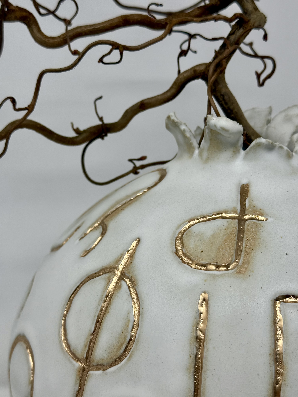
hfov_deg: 30.3
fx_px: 551
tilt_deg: -9.0
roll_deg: -0.5
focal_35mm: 48
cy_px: 198
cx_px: 149
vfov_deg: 39.7
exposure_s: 1/570
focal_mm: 6.76
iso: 64
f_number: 1.78
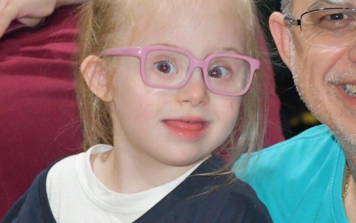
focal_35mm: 273
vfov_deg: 4.8
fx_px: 2649
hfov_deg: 7.7
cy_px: 168
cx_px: 223
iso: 5600
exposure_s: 1/60
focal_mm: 75
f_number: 5
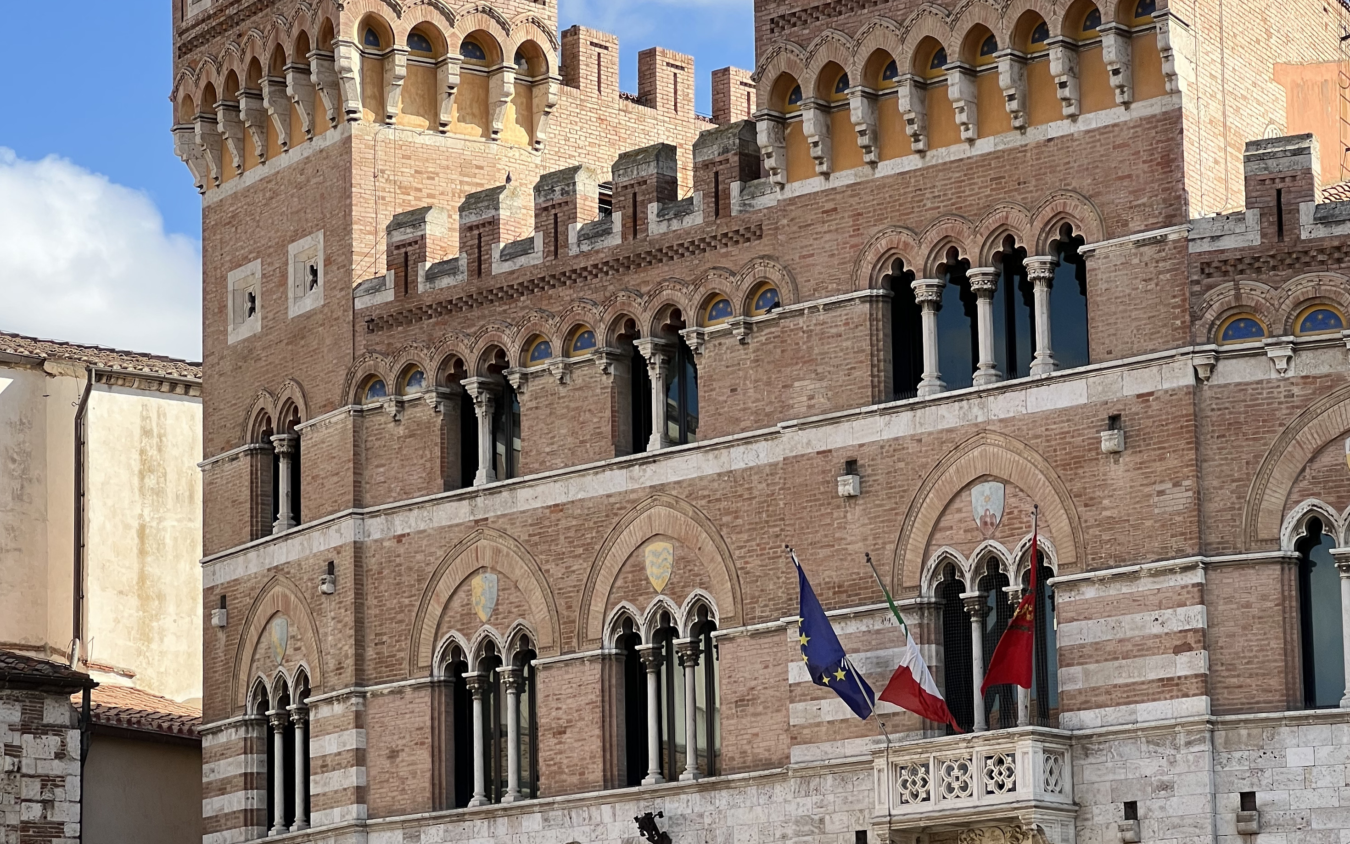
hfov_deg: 18.8
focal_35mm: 111
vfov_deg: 11.8
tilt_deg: +9.4
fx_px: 4084
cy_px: 599
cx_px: 679
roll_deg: +1.3
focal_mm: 9
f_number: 2.8
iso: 32
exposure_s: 1/521
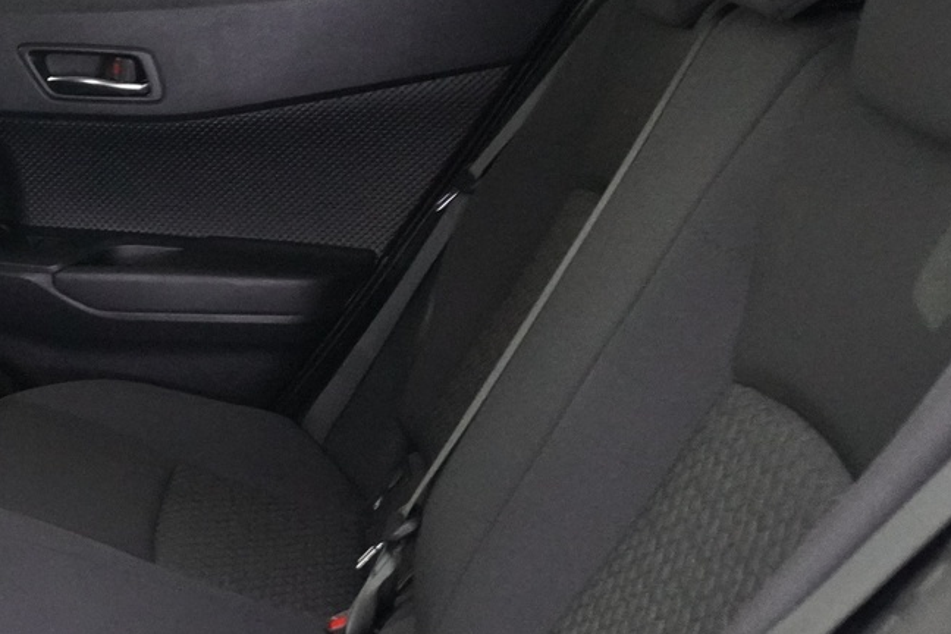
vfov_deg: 22.6
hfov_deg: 30.1
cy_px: 387
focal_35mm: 60
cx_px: -82
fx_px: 1585
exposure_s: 1/25
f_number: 3.5
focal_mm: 16
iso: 6400
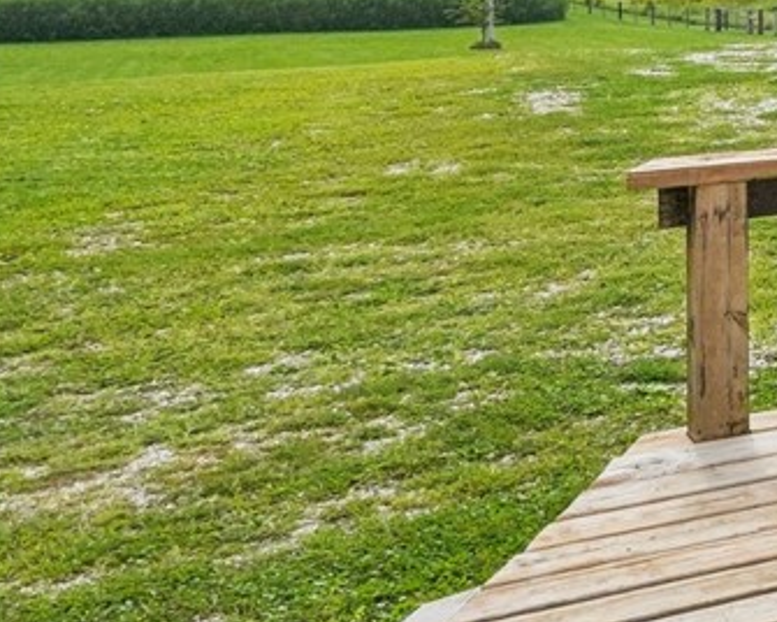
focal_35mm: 76
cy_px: -289
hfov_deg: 14.3
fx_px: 1748
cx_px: 1942
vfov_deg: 18.1
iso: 400
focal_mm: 16
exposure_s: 1/3200
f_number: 8
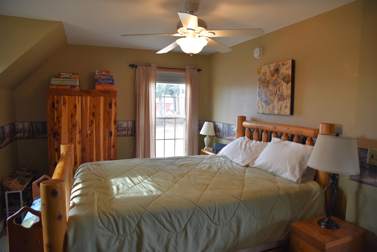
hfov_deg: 73.7
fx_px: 251
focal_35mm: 24
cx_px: 188
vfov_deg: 53.2
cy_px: 126
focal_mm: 24
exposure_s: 1/60
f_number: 4
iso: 400
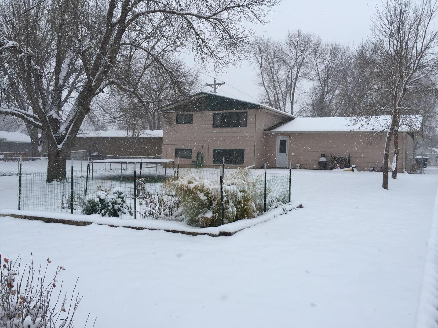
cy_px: 164
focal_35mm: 29
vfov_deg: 48.2
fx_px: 367
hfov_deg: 61.7
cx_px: 219
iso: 32
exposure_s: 1/1522
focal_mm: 4.15
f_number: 2.2
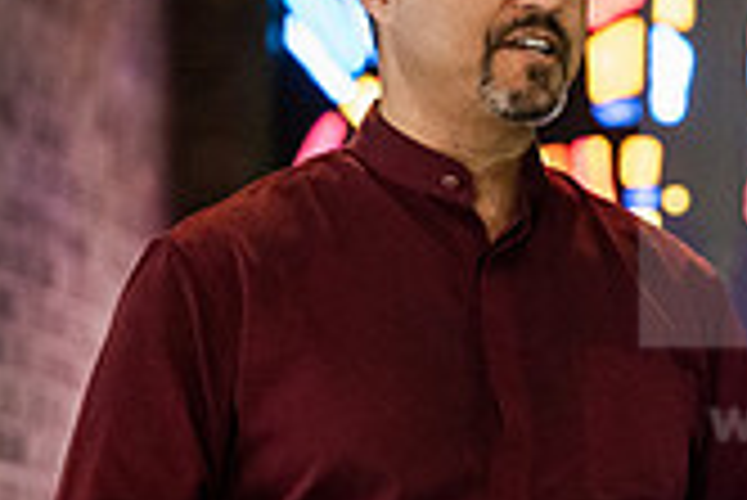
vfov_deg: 3.8
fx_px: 7456
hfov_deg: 5.7
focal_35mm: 359
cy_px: 516
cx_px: 504
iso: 4000
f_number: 3.2
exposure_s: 1/200
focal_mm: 103
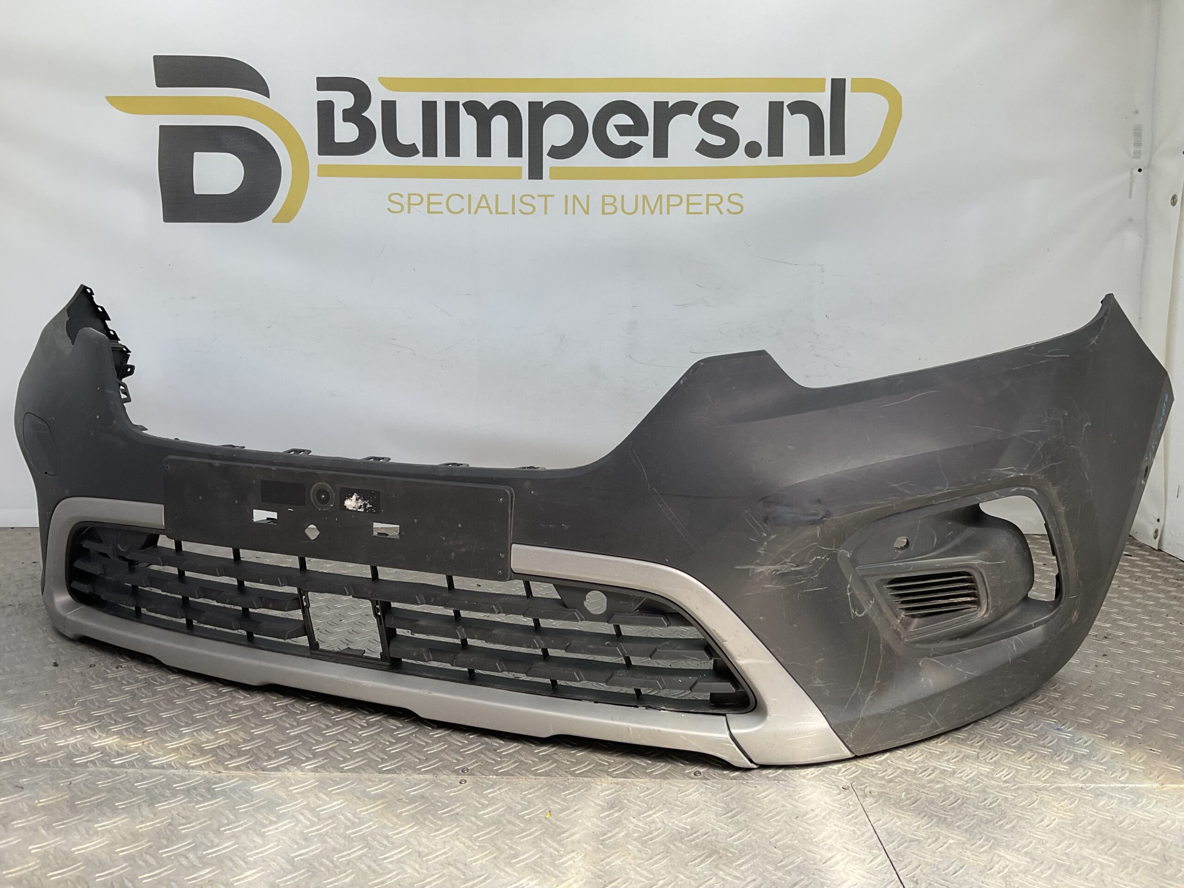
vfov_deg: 48.2
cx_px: 592
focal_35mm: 29
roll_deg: -1.5
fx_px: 992
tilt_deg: -7.8
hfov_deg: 61.7
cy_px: 444
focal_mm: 3
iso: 16
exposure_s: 1/197
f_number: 1.8
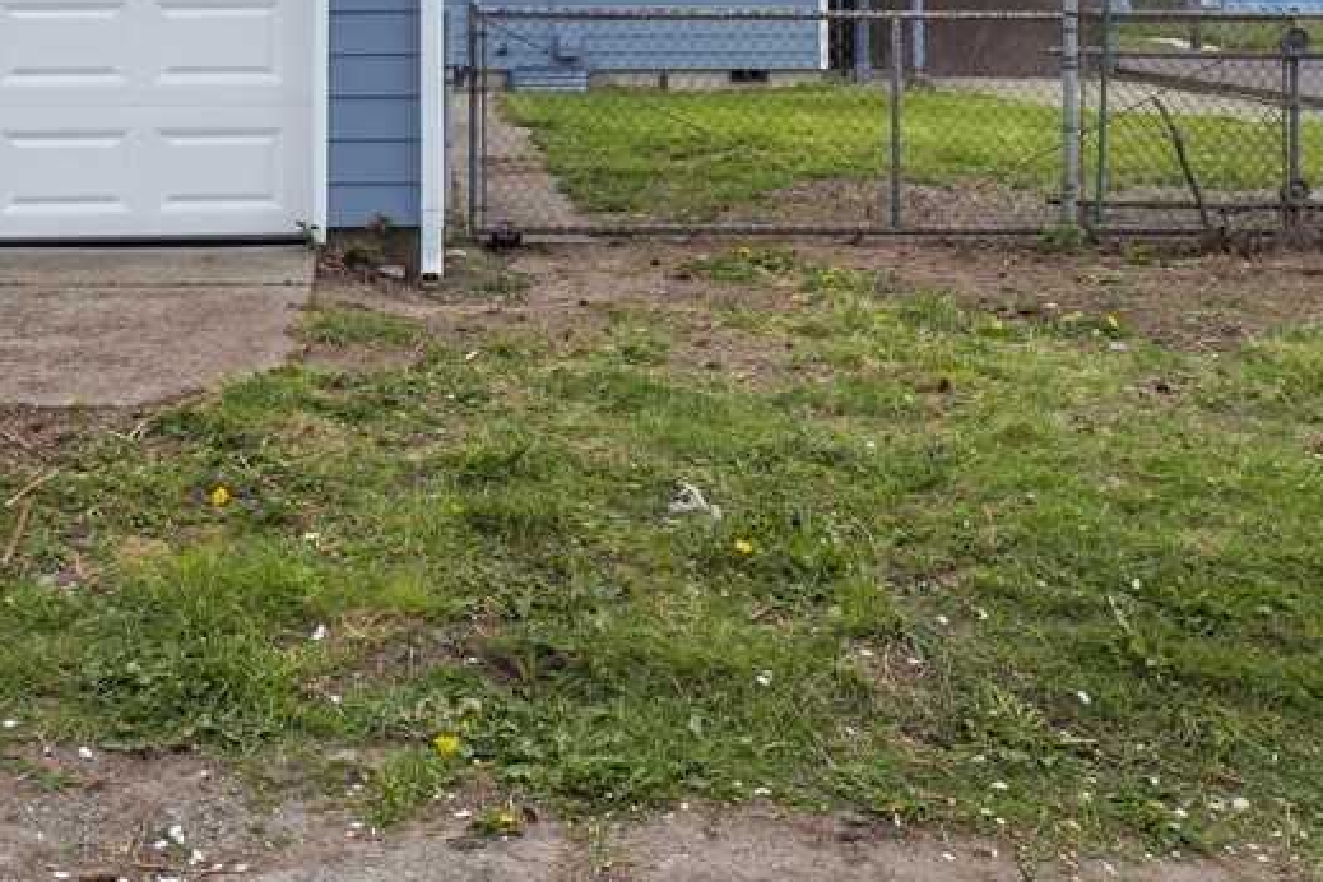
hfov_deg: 40.1
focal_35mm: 49
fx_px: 1801
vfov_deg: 26.3
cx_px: 509
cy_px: 40
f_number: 8
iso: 200
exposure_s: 1/80
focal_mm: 10
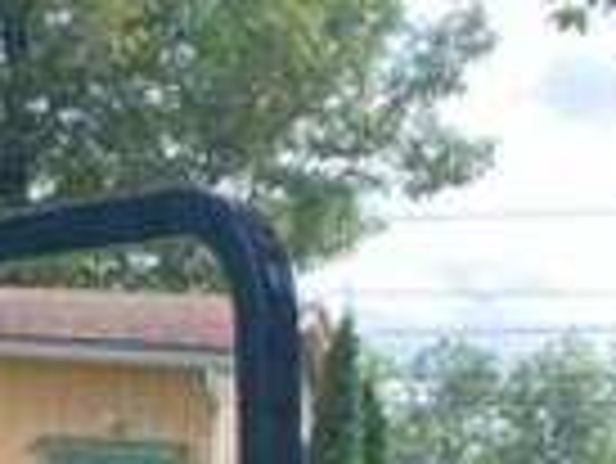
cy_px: 1099
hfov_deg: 12.9
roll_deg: -4.3
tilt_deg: -11.2
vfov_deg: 8.9
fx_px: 2707
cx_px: 72
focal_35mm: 152
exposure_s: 1/465
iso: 32
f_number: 1.8
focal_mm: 4.25
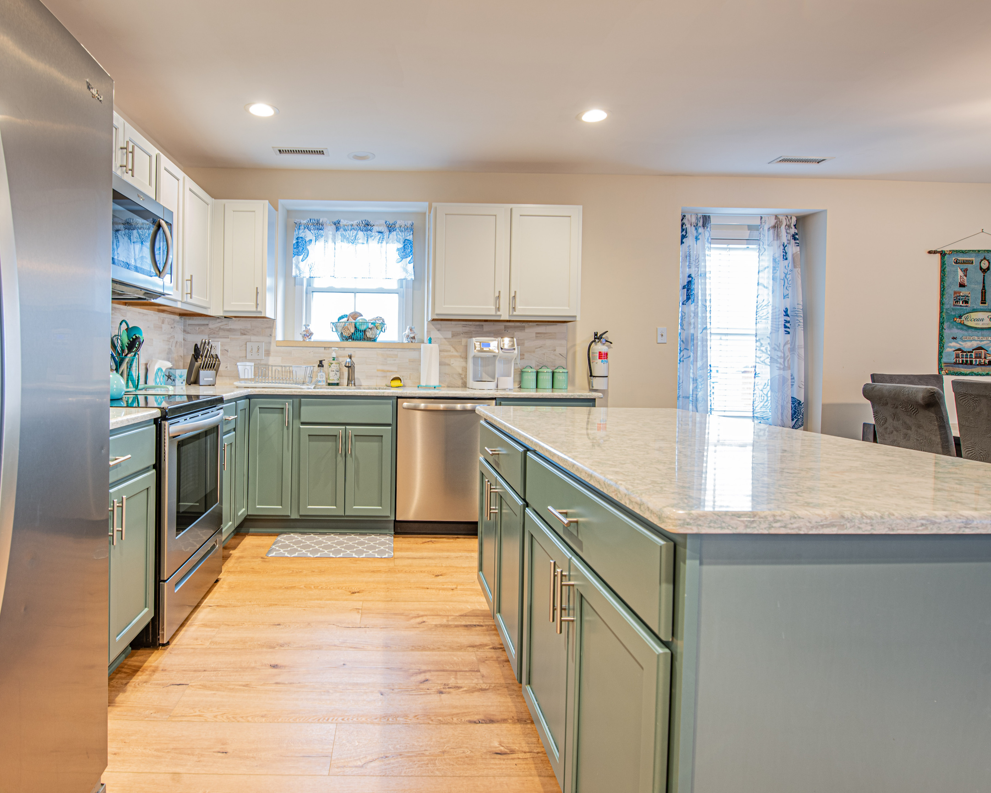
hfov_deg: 79.5
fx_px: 587
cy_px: 374
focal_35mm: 20
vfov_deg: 68.1
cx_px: 398
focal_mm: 14
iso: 64
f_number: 9
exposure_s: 3
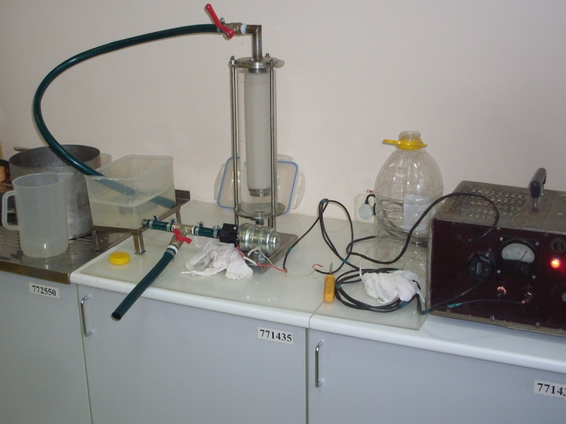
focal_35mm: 51
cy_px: 193
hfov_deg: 37.5
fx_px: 834
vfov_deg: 28.5
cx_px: 256
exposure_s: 1/45
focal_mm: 6.3
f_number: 2.8
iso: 100
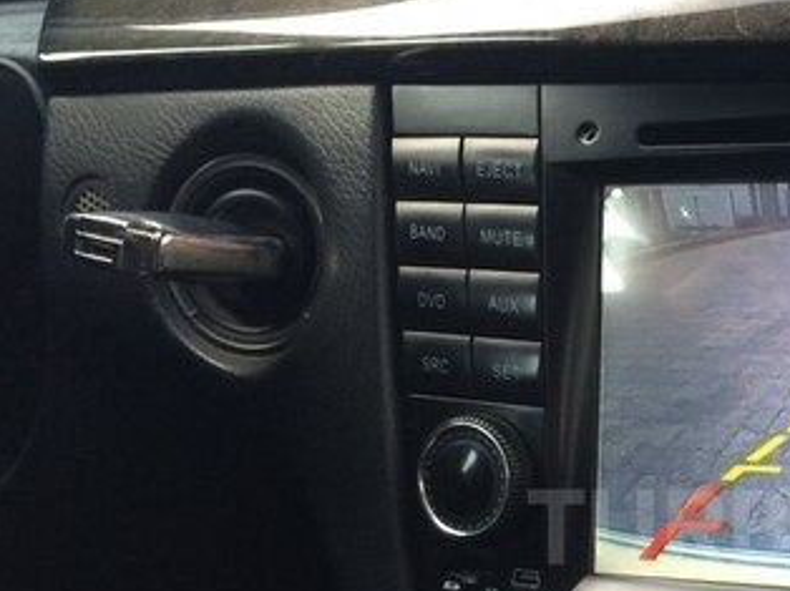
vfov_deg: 23.4
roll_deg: +2.8
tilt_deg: -21.0
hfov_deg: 29.6
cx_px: 785
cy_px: 527
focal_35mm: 61
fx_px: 1391
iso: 64
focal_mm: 4.15
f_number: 2.2
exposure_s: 1/33
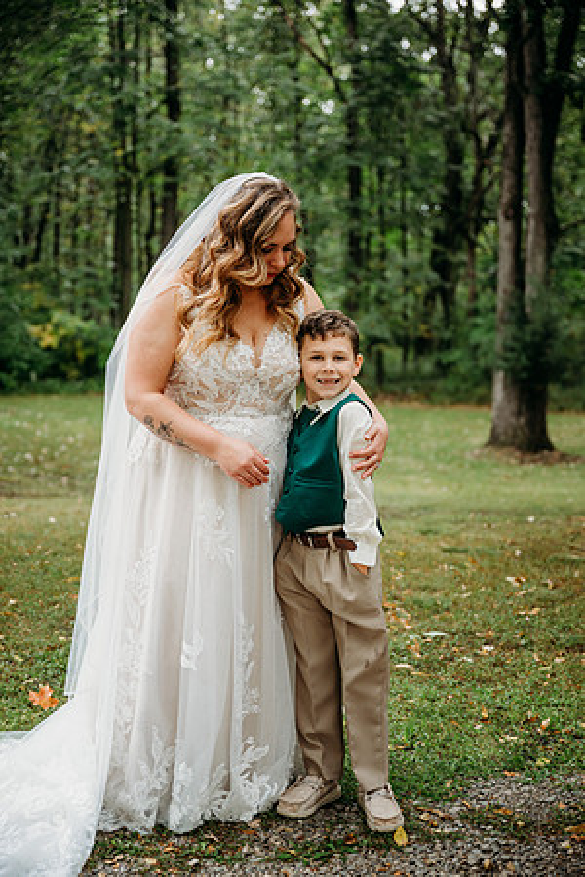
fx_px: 1267
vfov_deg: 38.2
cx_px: 292
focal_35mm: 52
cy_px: 438
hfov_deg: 26.0
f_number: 2.8
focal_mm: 52
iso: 200
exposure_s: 1/400
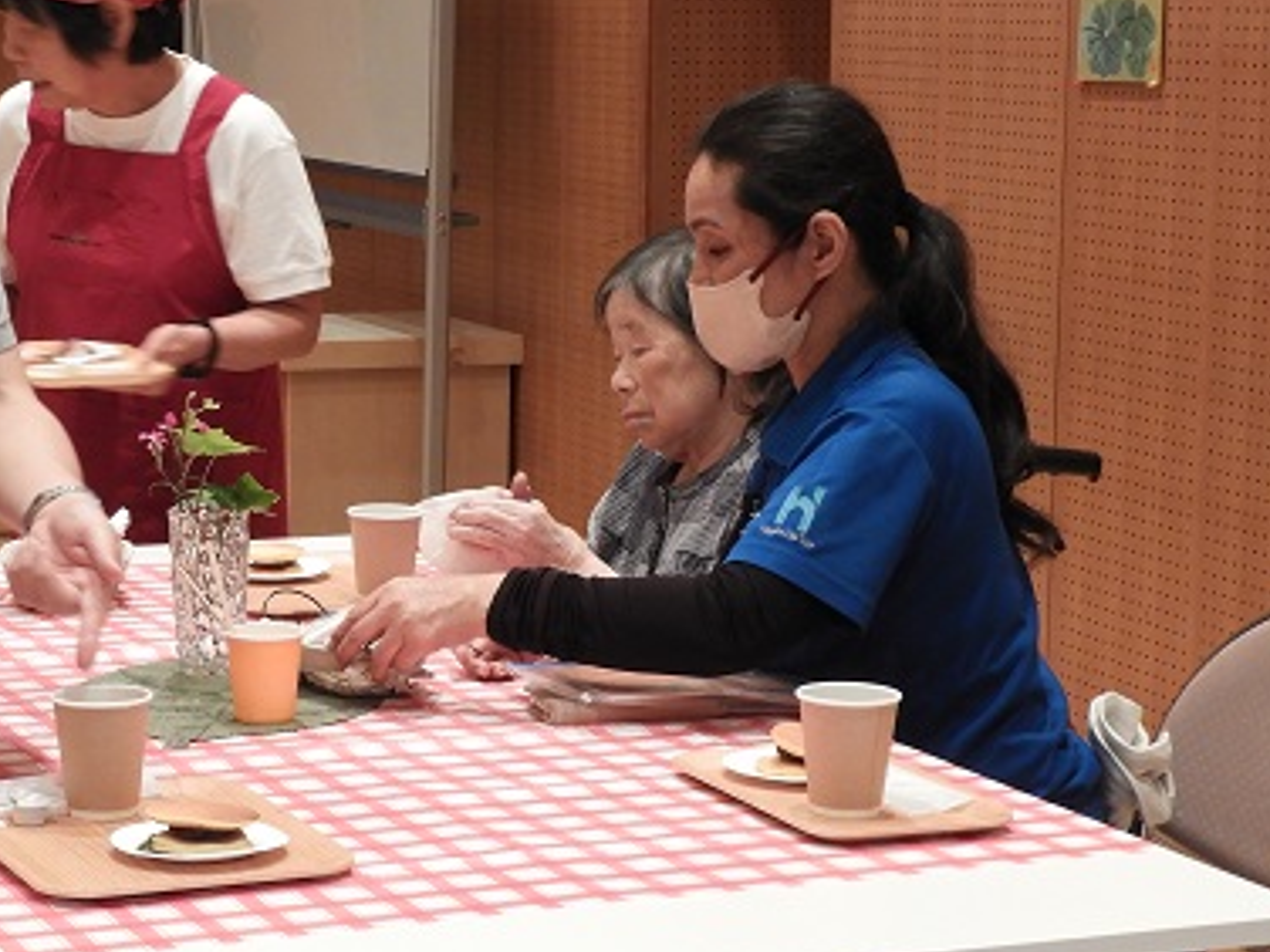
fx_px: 3742
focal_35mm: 102
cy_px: 506
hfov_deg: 19.1
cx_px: 236
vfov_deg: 14.5
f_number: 4.2
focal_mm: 10.7
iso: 400
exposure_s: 1/30
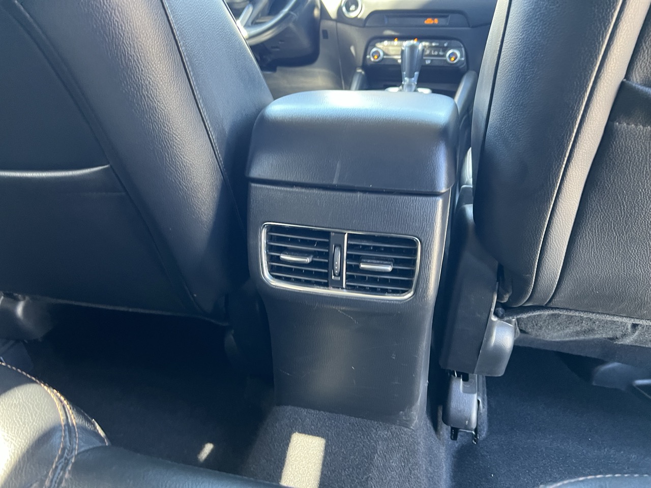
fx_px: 489
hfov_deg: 67.3
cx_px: 326
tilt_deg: -28.1
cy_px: 244
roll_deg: -1.3
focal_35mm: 26
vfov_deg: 53.1
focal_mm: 5.7
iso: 400
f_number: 1.5
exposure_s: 1/60
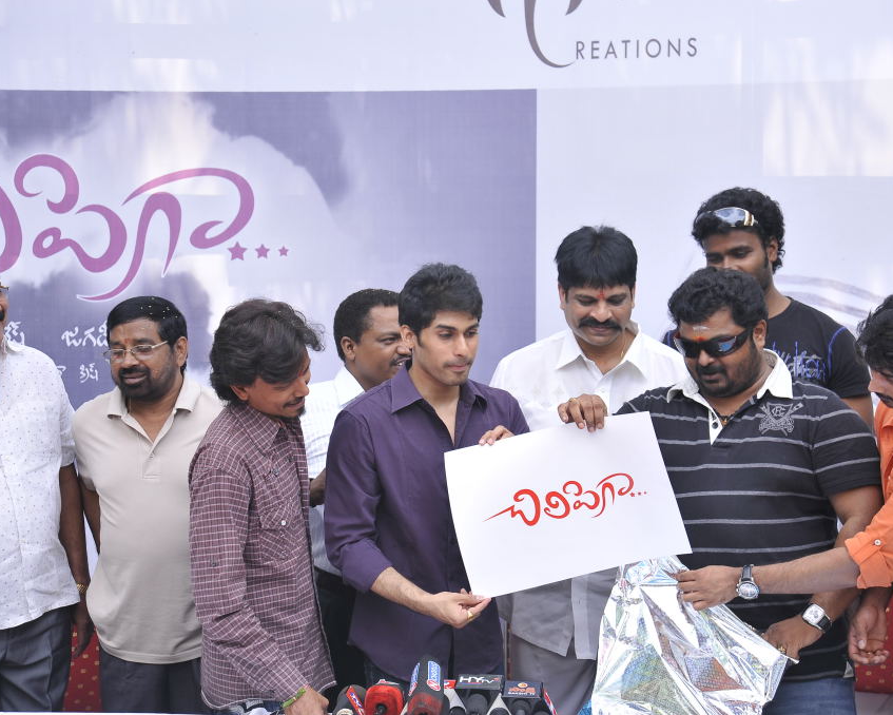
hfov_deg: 22.5
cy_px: 358
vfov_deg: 18.1
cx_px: 448
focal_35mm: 85
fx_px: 2247
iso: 250
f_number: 5
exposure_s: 1/160
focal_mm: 75
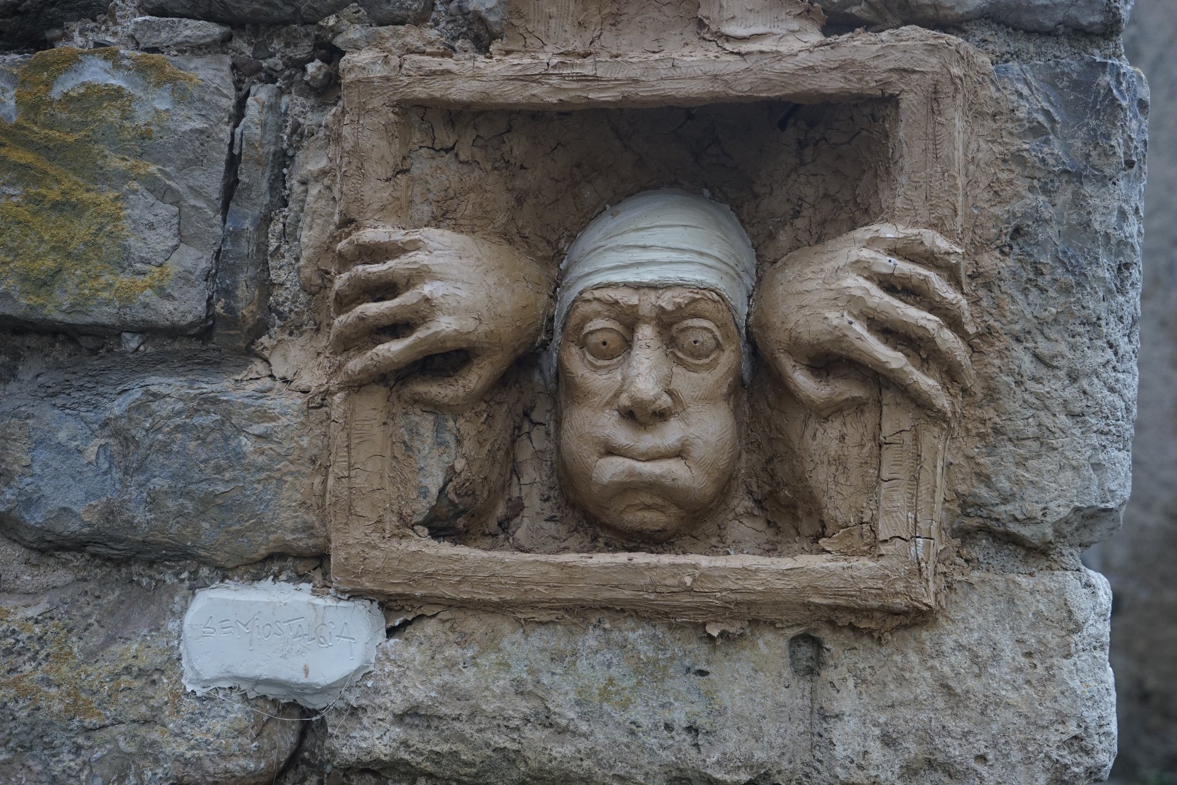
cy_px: 392
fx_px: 1275
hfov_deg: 49.6
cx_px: 588
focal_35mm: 39
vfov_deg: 34.2
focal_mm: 39
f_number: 4
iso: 1000
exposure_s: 1/160
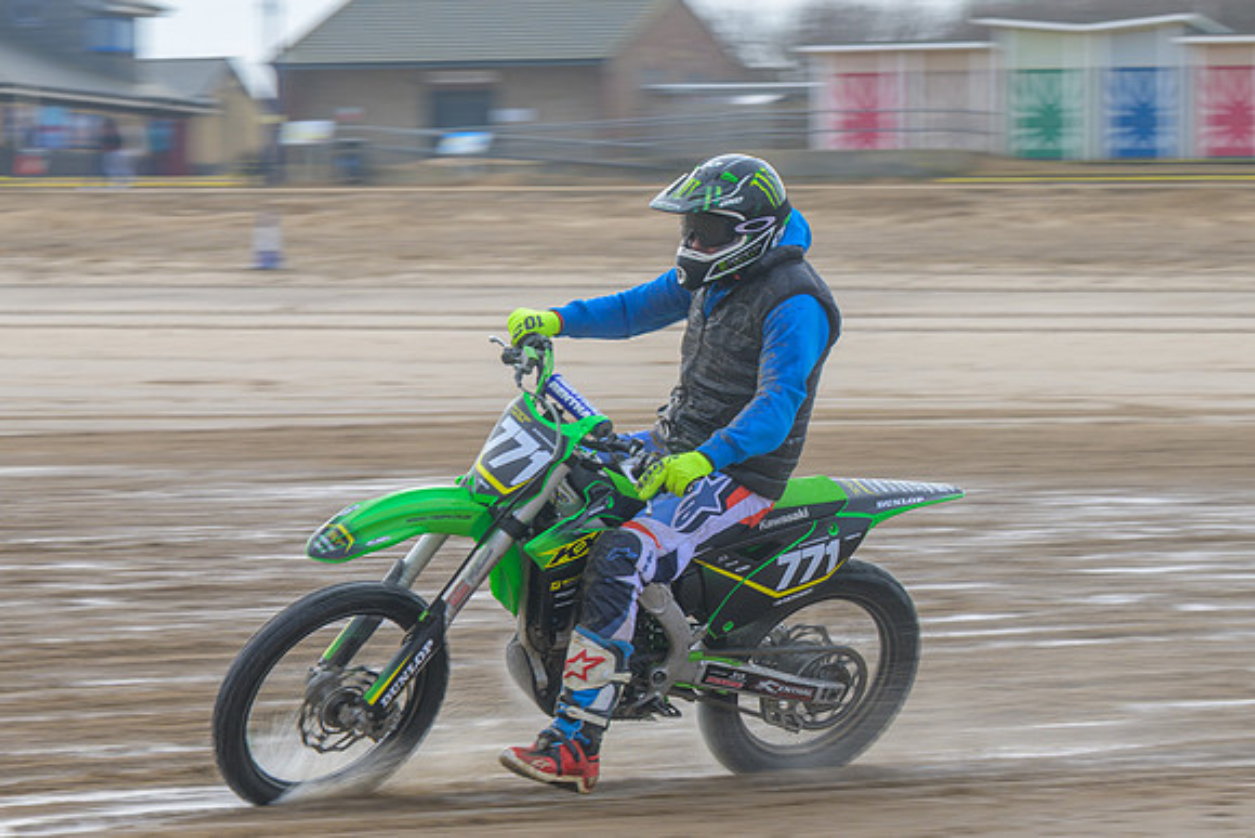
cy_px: 464
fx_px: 4923
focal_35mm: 141
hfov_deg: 14.5
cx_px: 411
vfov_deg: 9.7
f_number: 6.3
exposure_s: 1/160
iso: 80
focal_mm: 70
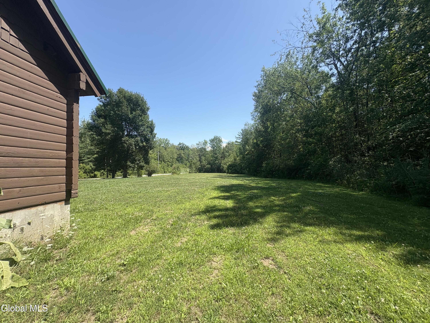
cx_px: 215
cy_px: 162
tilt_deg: +1.4
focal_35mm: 14
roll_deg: +0.2
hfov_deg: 102.1
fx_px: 174
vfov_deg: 85.7
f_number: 2.2
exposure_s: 1/1048
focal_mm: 2.22
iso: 40
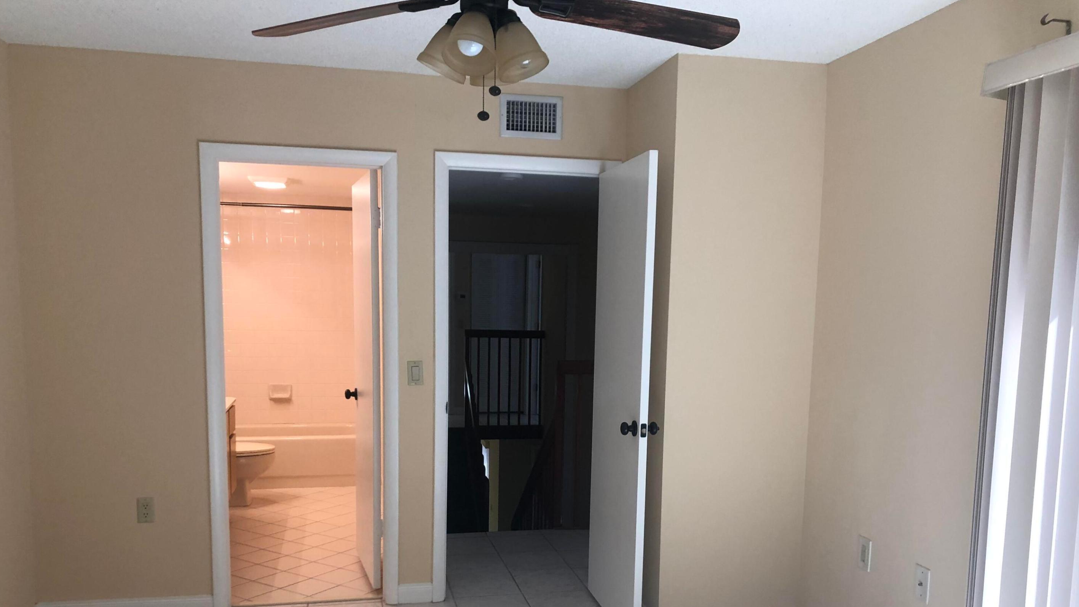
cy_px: 404
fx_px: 887
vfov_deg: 37.4
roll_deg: -2.2
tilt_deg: -6.2
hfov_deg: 62.6
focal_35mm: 31
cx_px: 536
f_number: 1.8
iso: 32
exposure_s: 1/30
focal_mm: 4
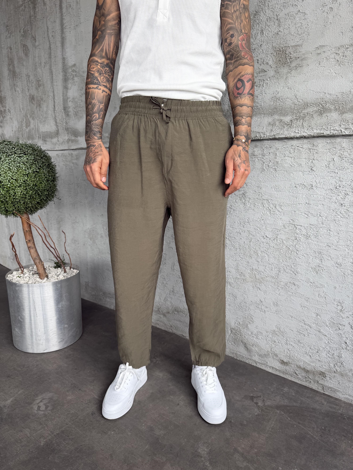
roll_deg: -0.3
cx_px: 176
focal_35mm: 24
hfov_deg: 56.8
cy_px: 235
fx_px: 326
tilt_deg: -13.0
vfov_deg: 71.6
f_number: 1.78
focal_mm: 6.76
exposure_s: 1/488
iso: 80
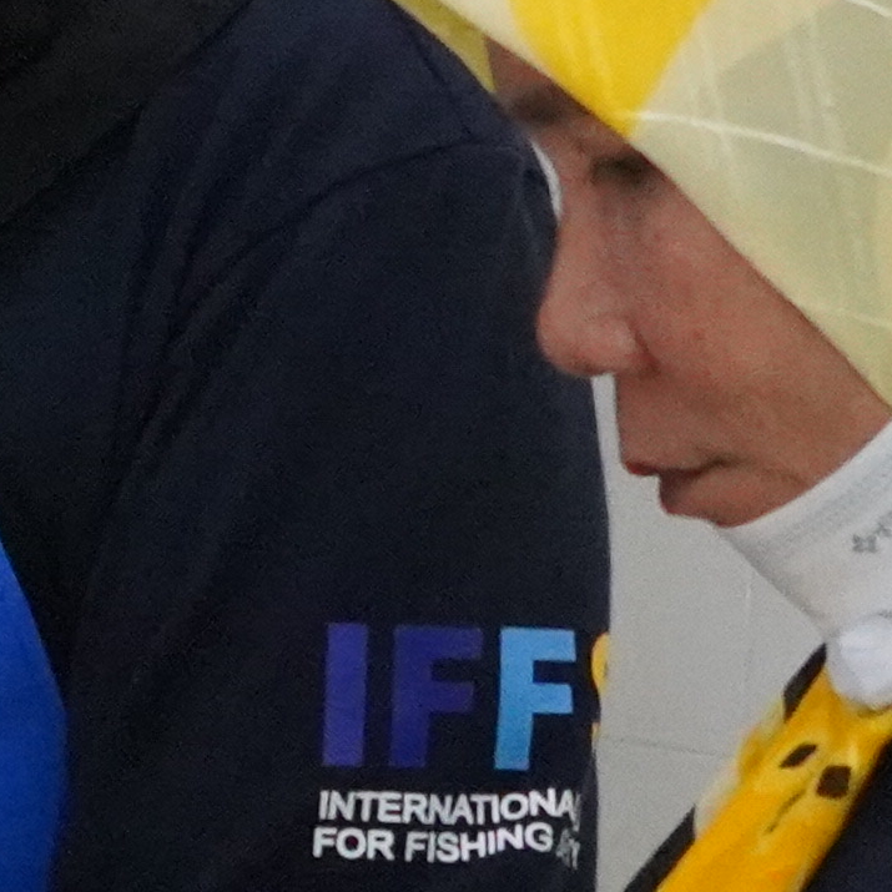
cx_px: -1305
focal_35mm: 221
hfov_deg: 7.4
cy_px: 732
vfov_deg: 7.9
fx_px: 6443
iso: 12800
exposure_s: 1/125
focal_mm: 31
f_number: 6.3
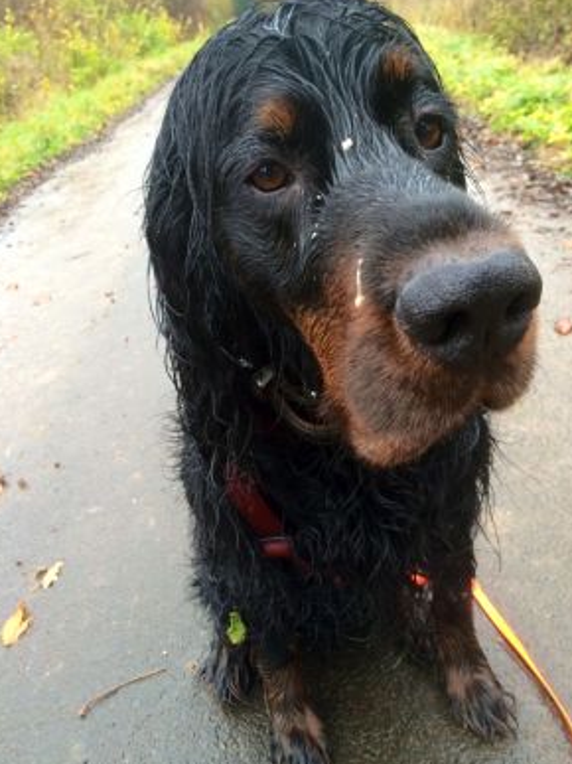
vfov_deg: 58.4
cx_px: 282
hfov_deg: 45.4
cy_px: 383
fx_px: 683
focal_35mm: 31
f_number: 2.2
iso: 50
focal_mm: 4.12
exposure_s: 1/30
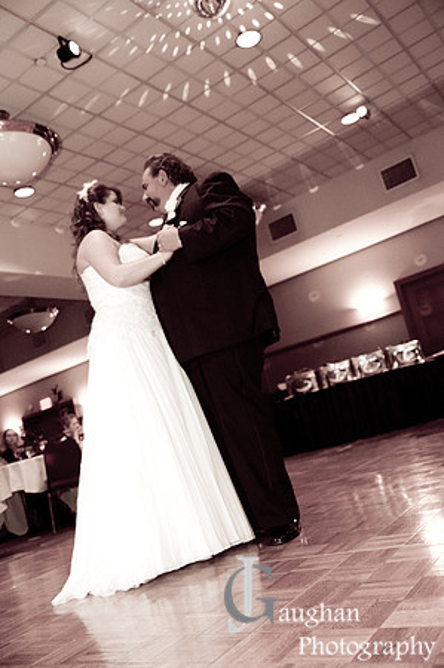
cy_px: 334
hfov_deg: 39.9
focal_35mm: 33
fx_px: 612
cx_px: 222
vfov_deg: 57.3
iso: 1600
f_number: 2.8
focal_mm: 22
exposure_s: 1/60
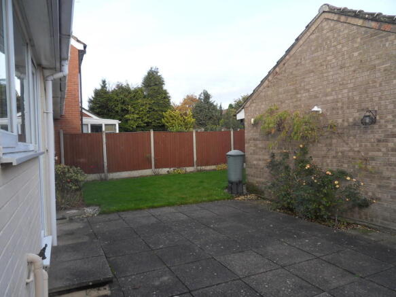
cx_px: 198
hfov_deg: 71.6
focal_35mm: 24
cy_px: 148
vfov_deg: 56.8
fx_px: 274
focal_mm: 4.2
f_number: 3.3
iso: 80
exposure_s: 1/125
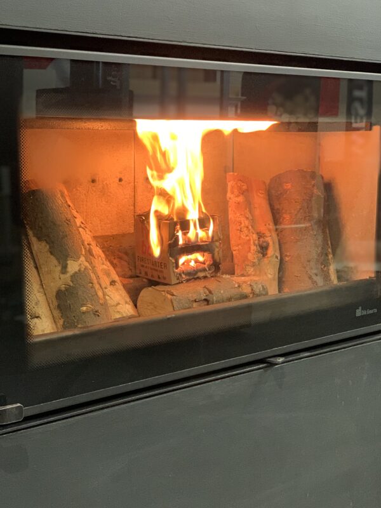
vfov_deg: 36.8
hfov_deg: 28.0
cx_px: 190
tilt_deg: -6.6
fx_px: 763
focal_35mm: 52
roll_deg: -0.6
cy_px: 254
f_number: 2.4
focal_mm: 6
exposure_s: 1/33
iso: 320
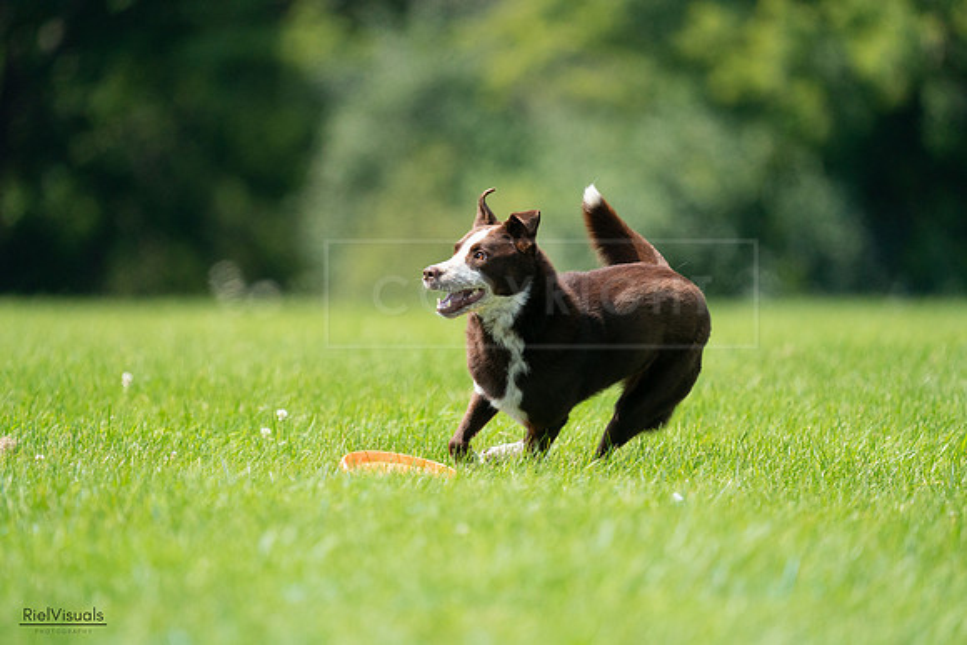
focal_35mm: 600
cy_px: 322
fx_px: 16120
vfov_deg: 2.3
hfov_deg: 3.4
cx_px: 484
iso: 1600
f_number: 6.3
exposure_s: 1/4000
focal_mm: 600
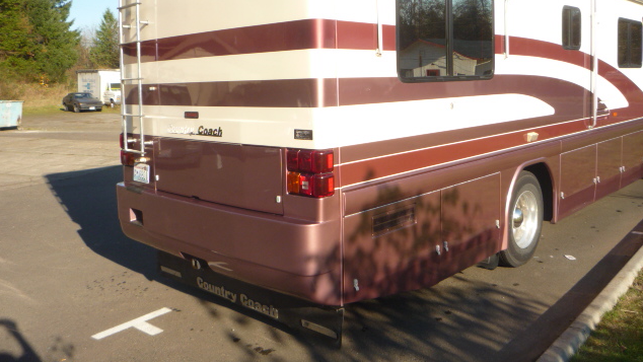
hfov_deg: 59.5
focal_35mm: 33
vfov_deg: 35.4
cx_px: 323
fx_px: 563
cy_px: 127
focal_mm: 5.2
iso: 100
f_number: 4
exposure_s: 1/320
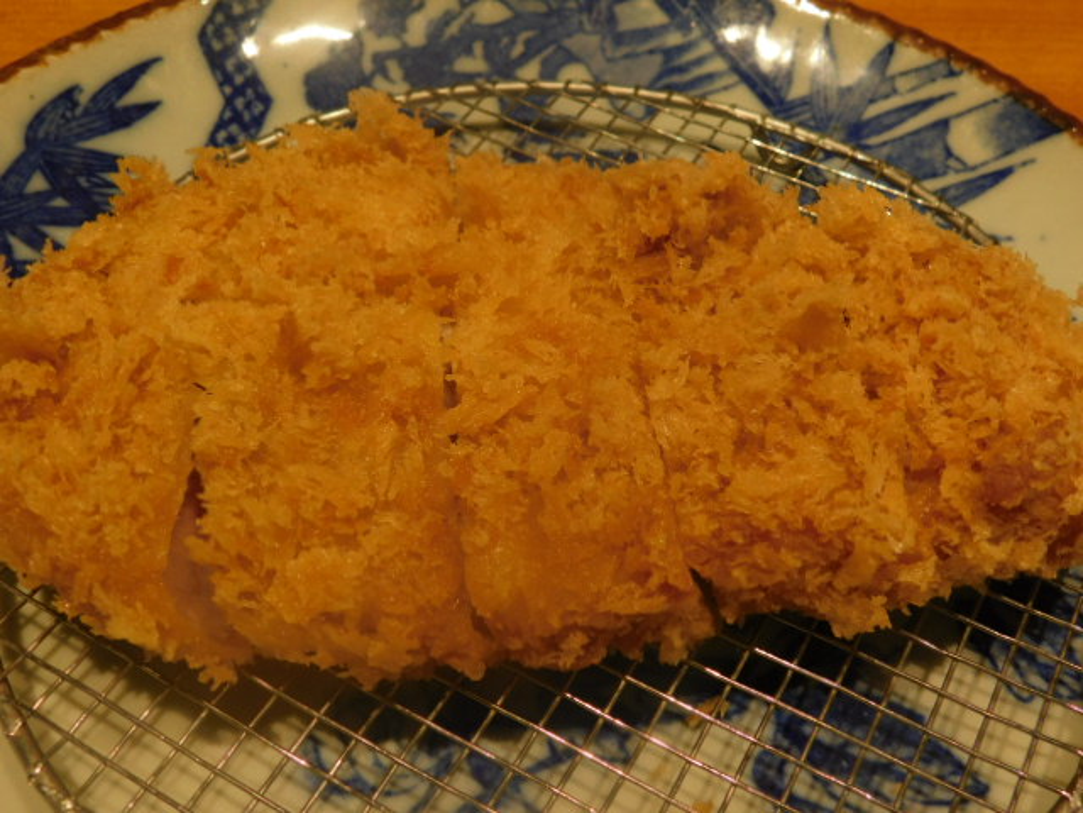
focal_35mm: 40
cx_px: 542
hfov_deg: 46.8
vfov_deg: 36.0
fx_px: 1251
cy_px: 406
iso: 125
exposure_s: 1/40
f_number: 3.6
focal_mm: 7.1
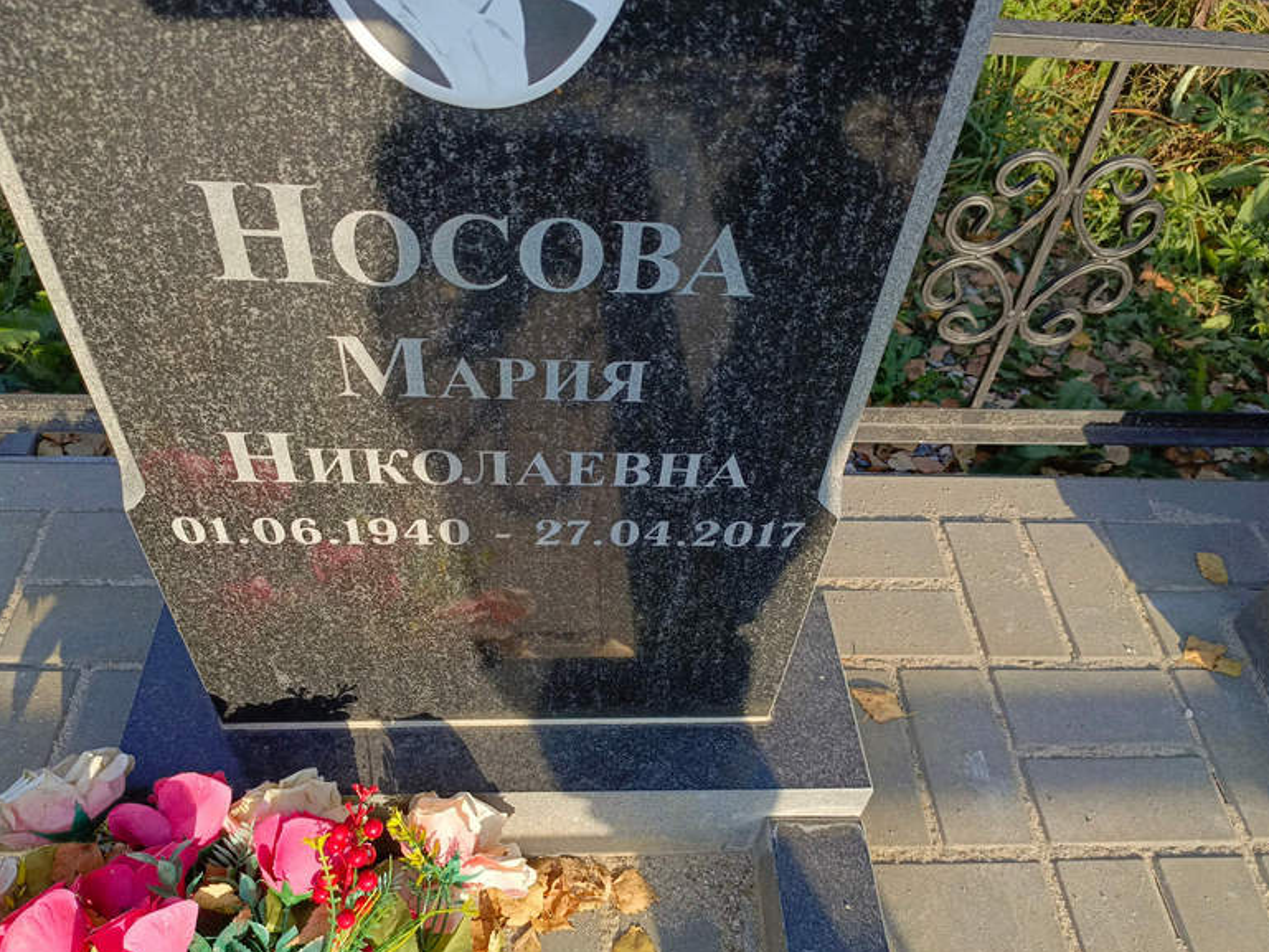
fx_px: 953
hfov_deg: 67.3
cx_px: 620
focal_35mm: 26
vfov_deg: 53.1
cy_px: 480
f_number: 1.69
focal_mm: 4.76
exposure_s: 1/535
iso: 110
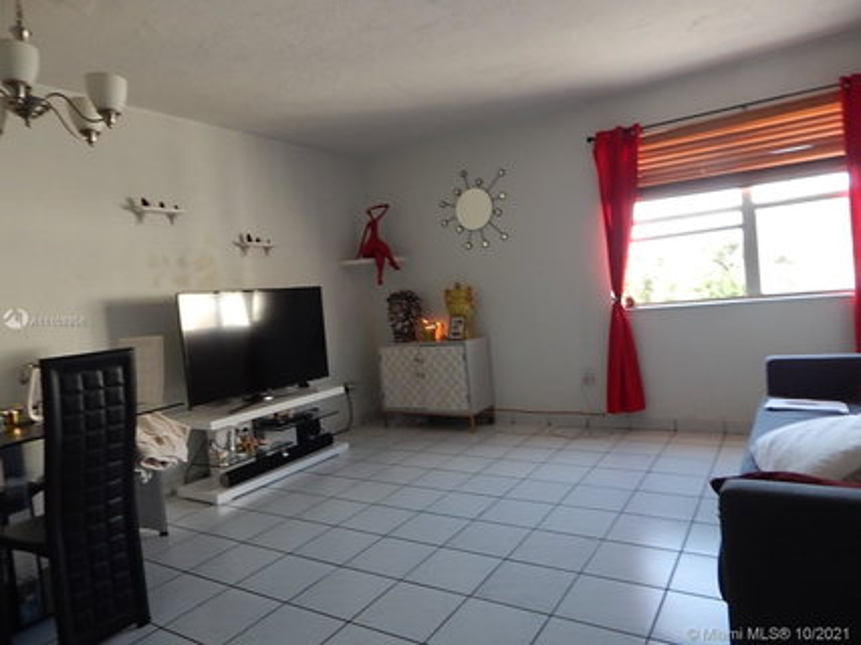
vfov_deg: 61.1
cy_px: 322
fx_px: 547
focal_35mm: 22
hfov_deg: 76.4
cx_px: 430
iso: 160
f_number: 3
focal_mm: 4
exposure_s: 1/30
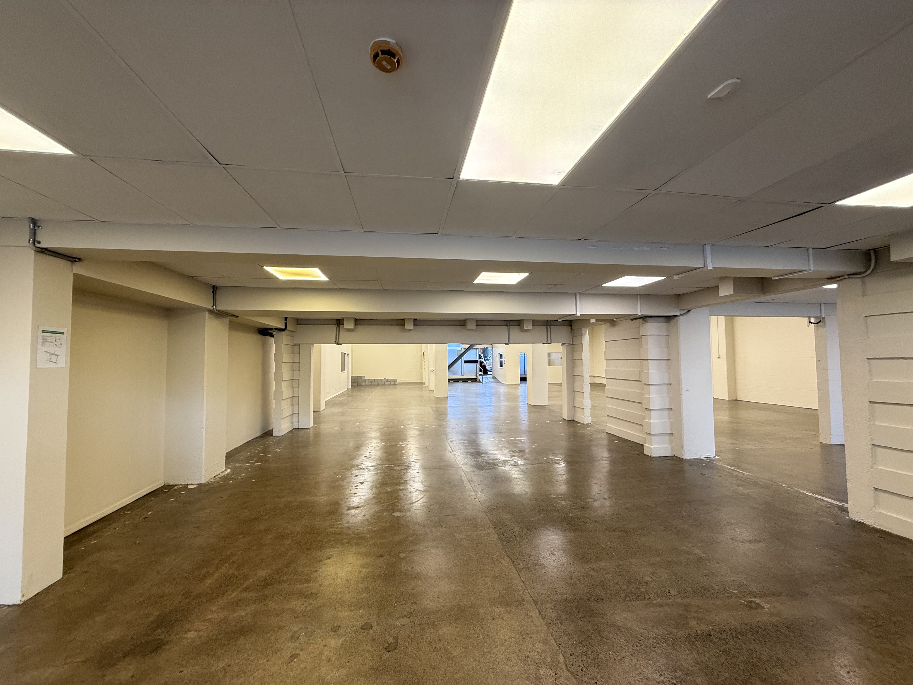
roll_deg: +0.2
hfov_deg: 102.1
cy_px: 342
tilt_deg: +4.3
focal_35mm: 14
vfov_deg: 85.7
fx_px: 369
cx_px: 456
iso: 160
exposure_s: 1/100
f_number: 2.2
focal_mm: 2.22
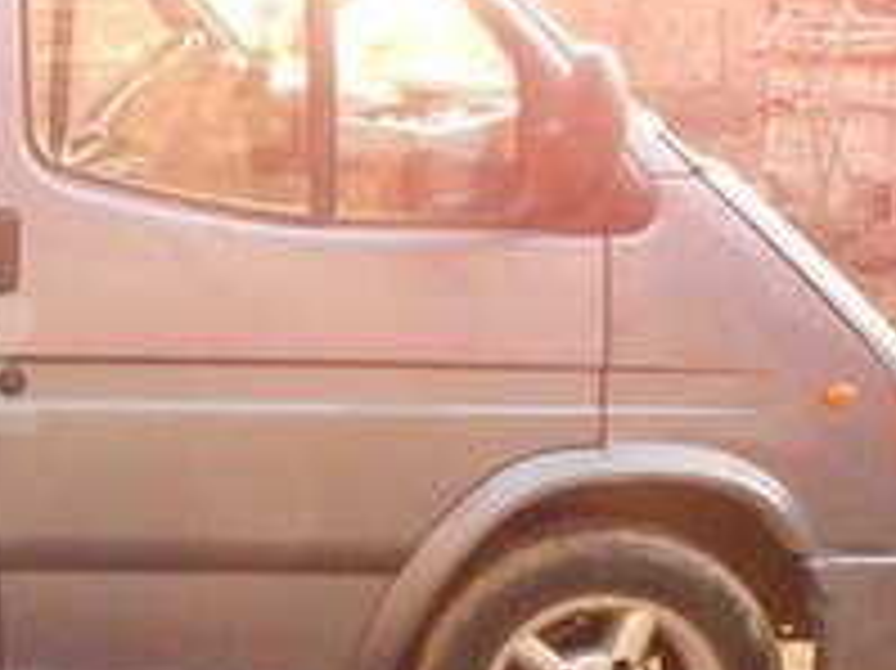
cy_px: 366
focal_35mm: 73
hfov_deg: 22.3
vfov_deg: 20.1
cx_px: -423
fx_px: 1888
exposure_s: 1/1500
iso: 1600
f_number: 3
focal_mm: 4
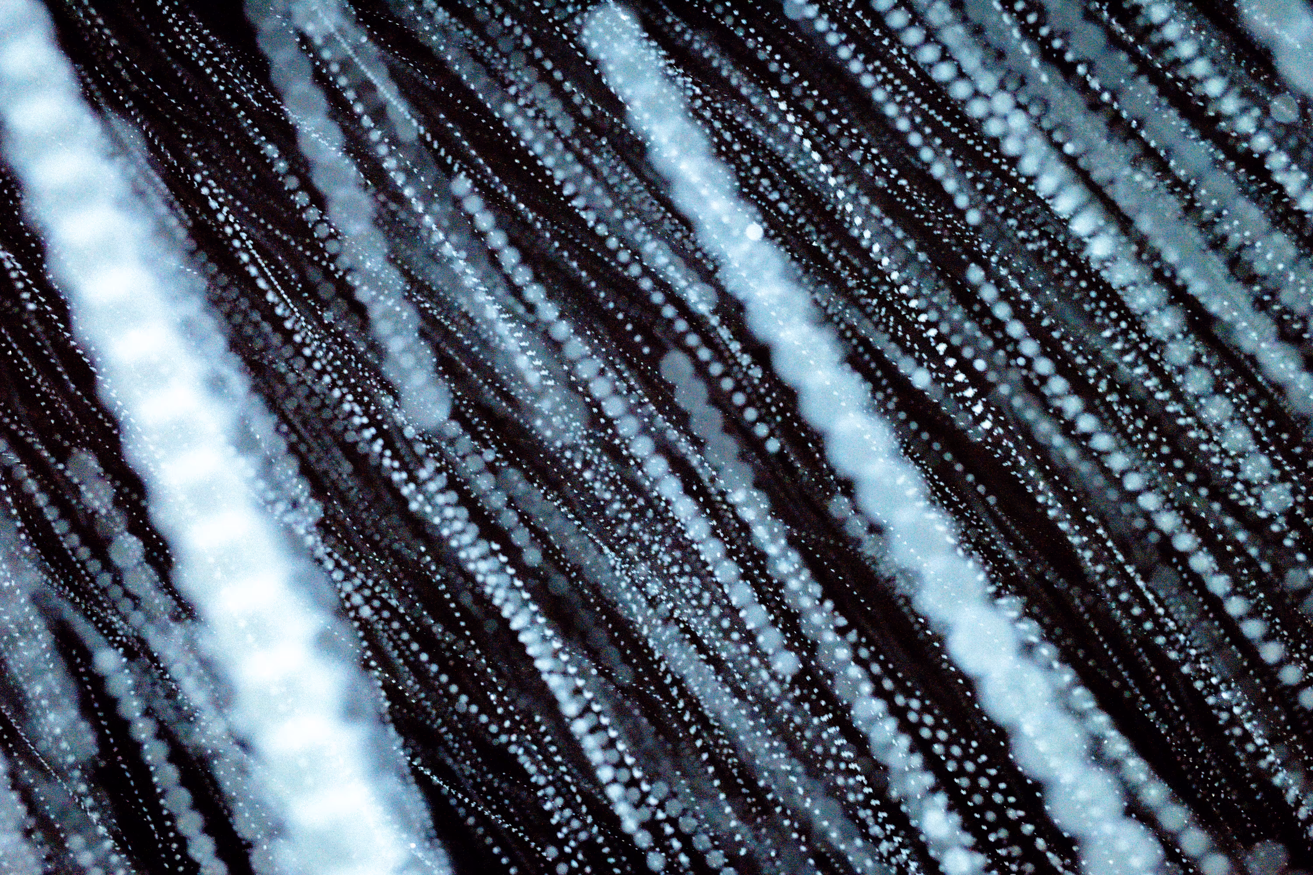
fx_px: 1276
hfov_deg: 54.4
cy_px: 438
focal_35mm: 35
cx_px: 656
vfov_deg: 37.9
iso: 1600
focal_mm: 35
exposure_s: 1/8
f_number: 4.8
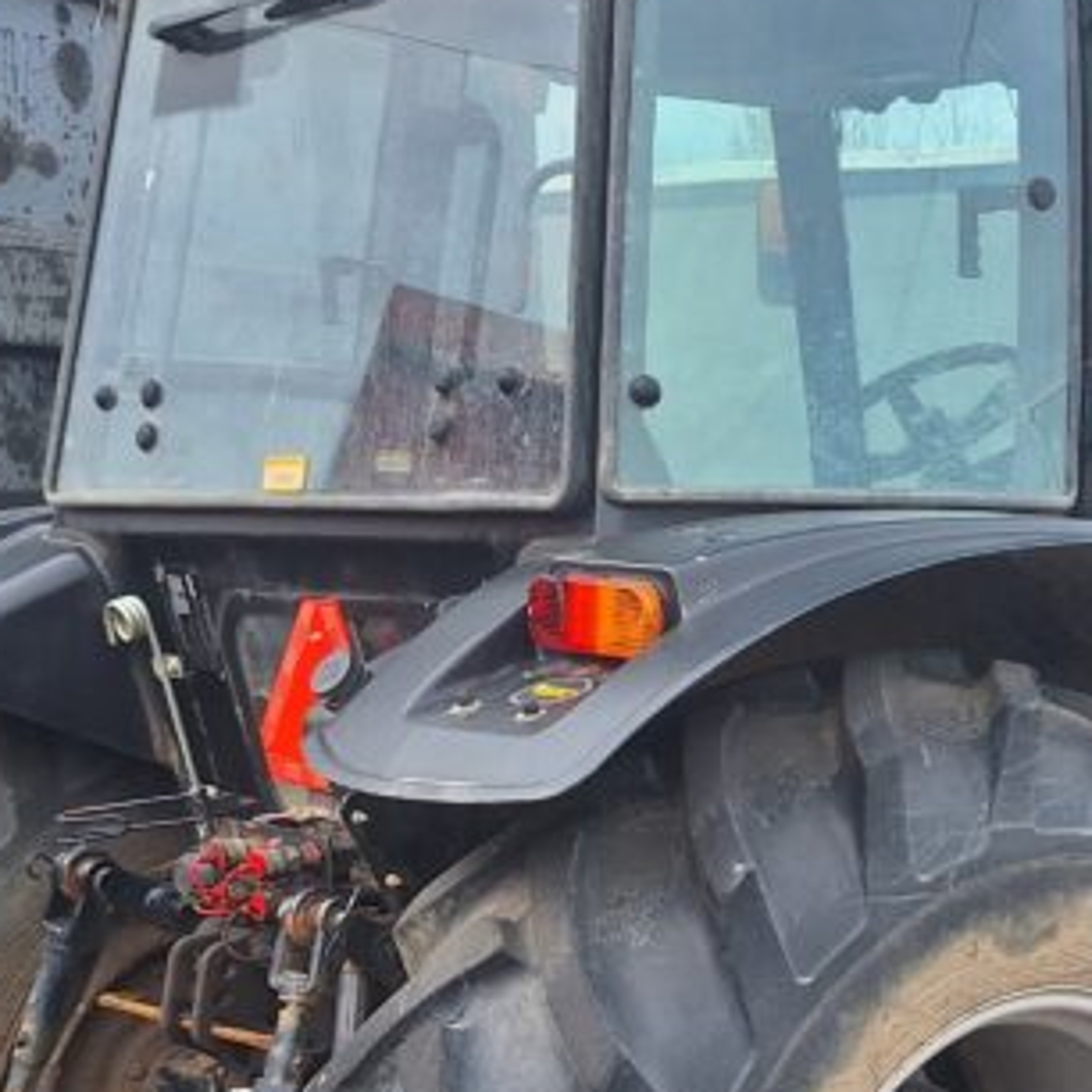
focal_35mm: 68
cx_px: 864
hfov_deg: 25.0
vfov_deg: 25.1
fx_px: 2427
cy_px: 803
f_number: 1.8
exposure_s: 1/955
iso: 40
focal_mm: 5.54
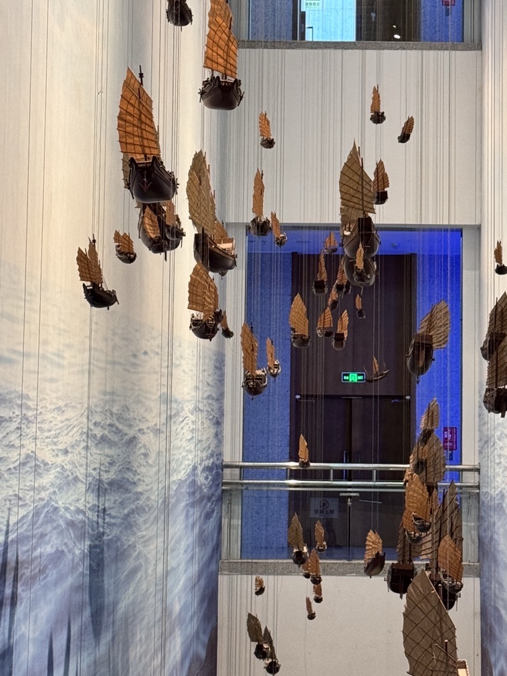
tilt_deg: +7.0
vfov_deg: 20.6
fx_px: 1856
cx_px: 340
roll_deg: -0.3
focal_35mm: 95
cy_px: 236
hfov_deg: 15.5
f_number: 1.78
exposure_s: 1/50
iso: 200
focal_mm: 6.76
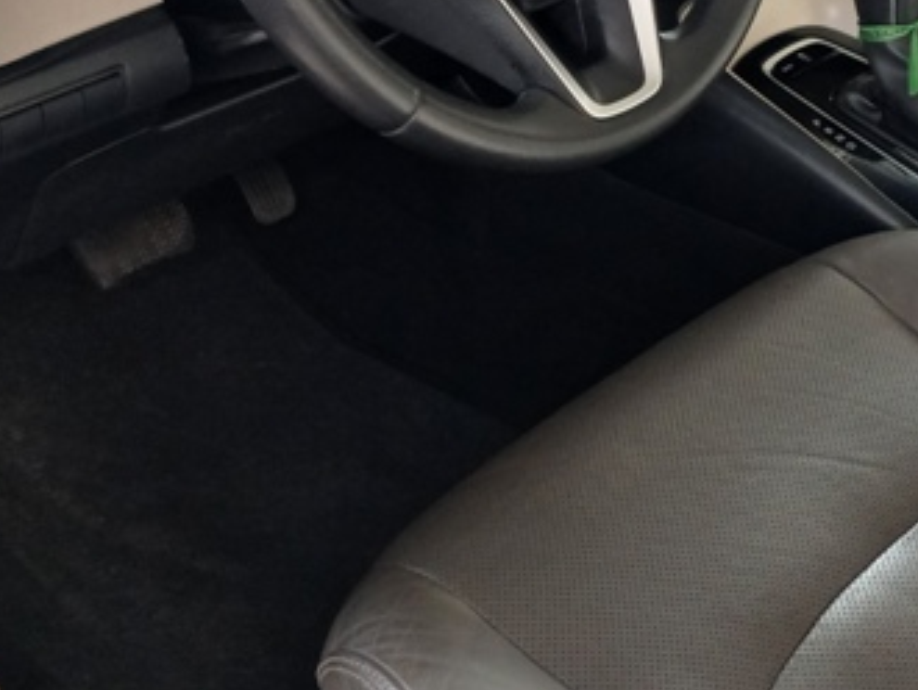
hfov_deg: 30.3
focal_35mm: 63
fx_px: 1672
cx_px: 670
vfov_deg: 23.0
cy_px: 147
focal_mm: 3.98
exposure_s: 1/30
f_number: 1.8
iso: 250
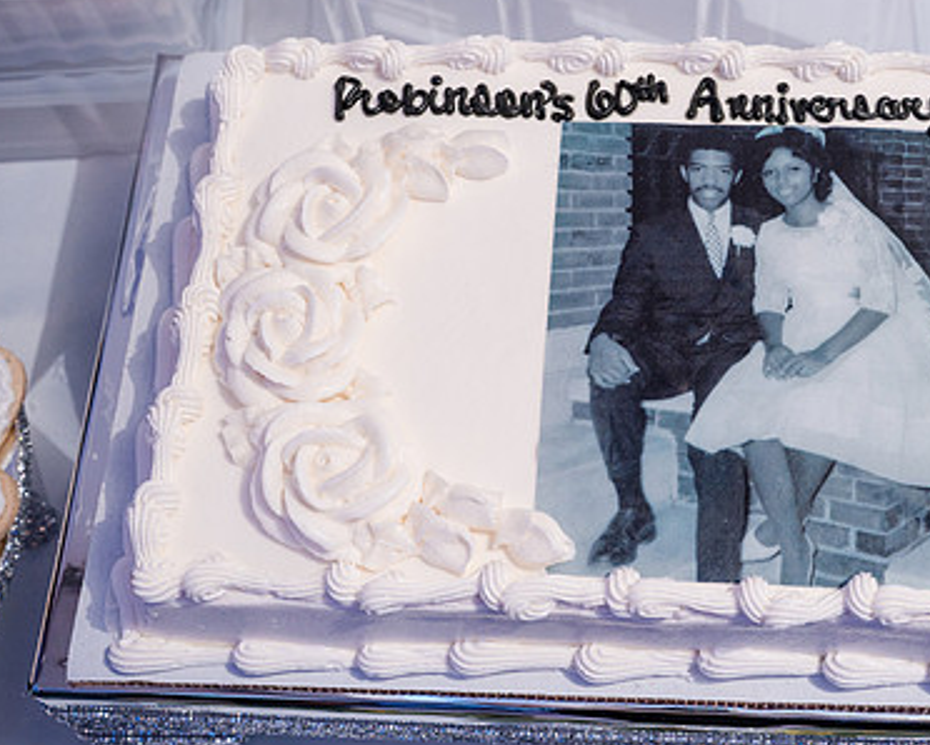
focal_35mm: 60
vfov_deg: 25.4
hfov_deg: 31.2
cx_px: 630
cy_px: 346
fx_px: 1652
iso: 2500
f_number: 5
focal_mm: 41
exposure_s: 1/250
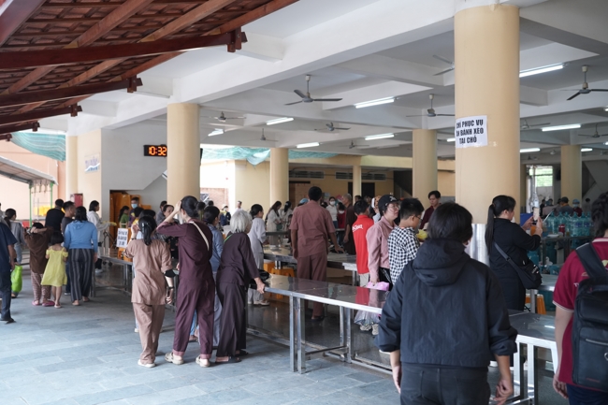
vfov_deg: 37.8
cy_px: 202
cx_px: 304
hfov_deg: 54.4
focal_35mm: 35
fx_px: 591
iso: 1600
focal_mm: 35
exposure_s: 1/400
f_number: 2.8
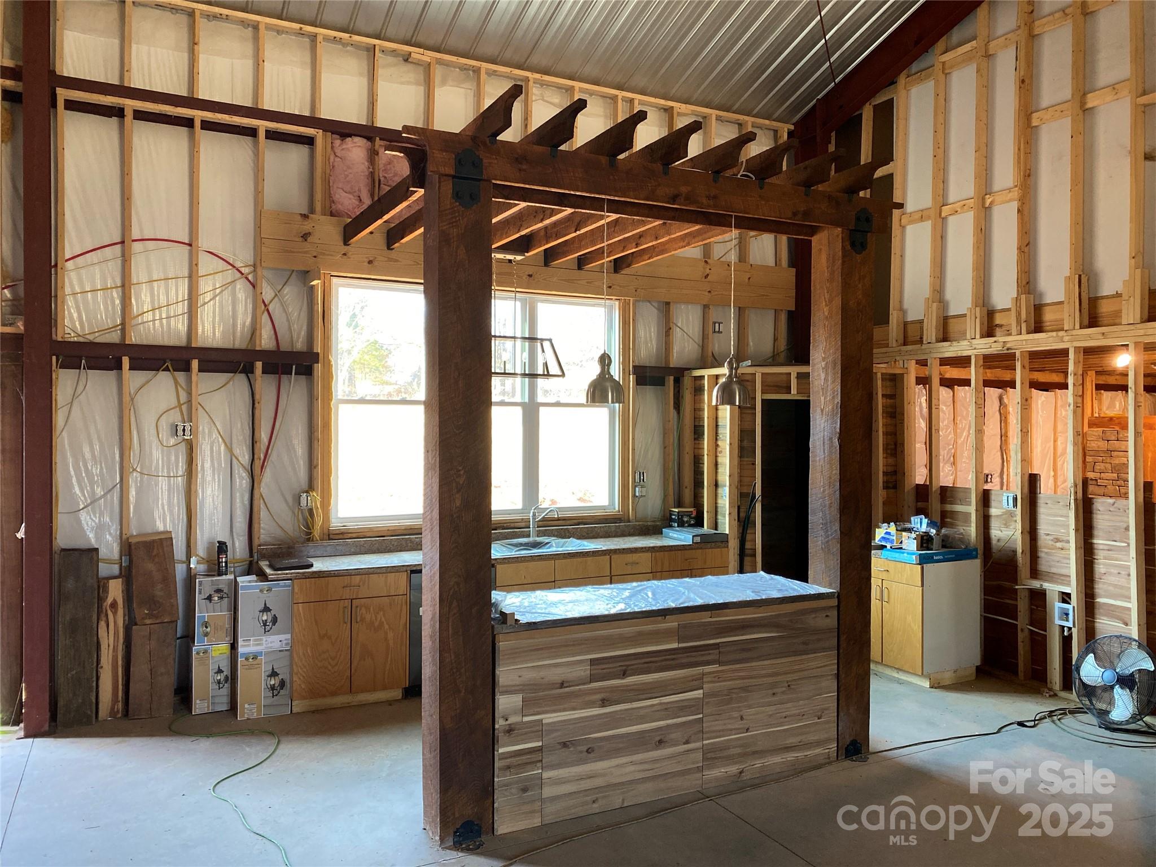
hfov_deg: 67.3
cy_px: 434
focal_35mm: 26
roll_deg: +0.2
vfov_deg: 53.1
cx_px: 578
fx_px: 868
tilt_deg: -0.4
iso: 200
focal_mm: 4.25
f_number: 1.8
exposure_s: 1/60
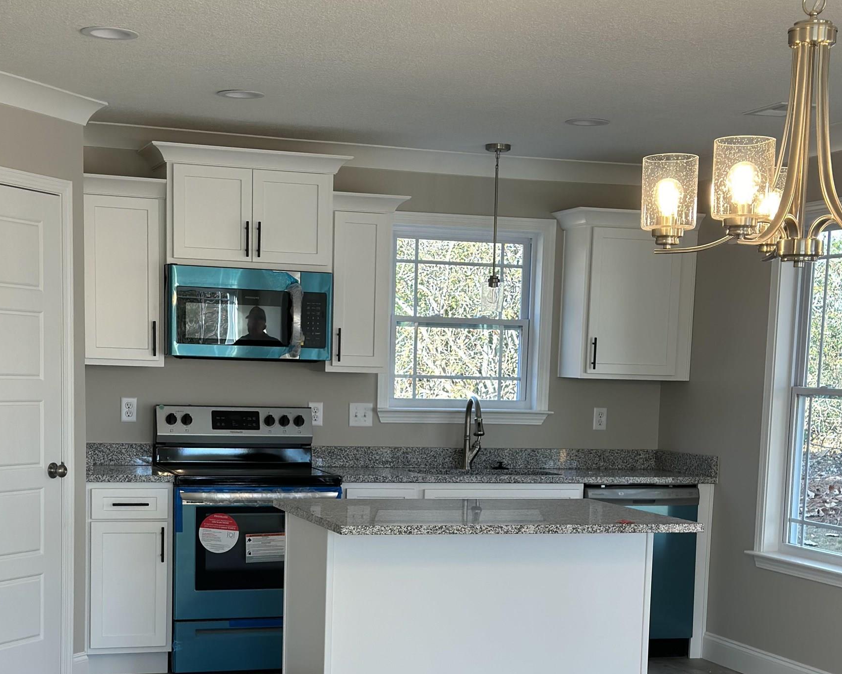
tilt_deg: -6.3
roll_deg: -2.7
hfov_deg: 30.0
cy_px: 534
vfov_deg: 23.9
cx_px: 419
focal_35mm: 63
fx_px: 1570
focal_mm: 6.86
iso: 80
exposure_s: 1/131
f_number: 1.78
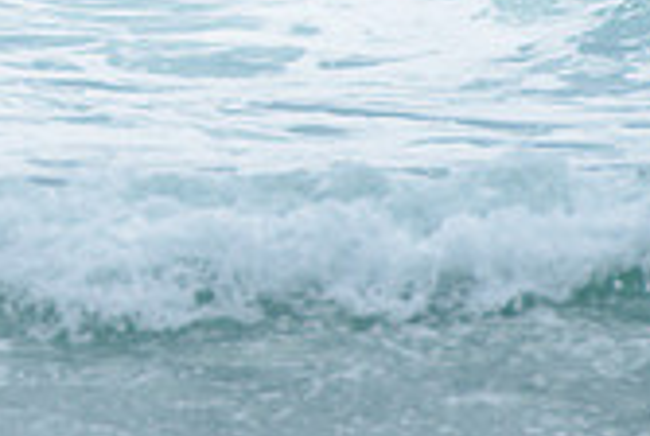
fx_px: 30731
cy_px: -314
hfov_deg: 1.2
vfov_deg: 0.8
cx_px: -379
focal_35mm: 1699
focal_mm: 400
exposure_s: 1/1600
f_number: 7.1
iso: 500
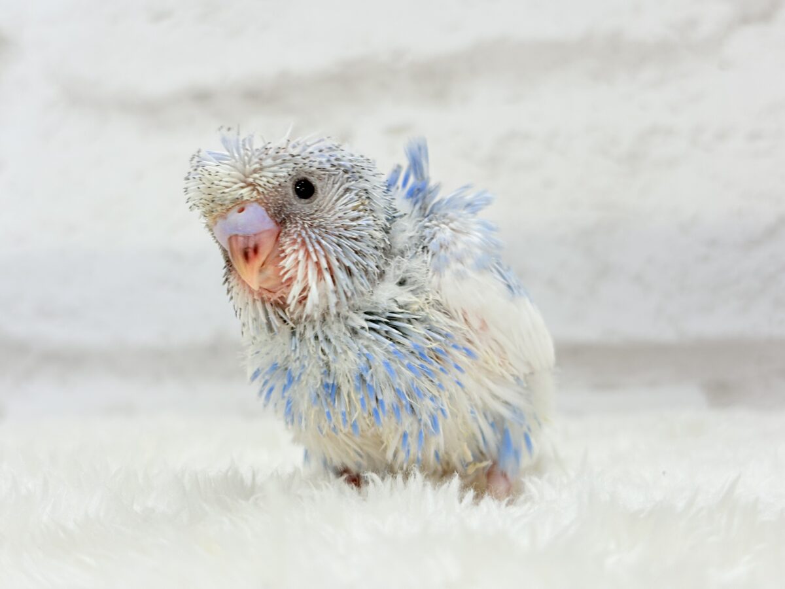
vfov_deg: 28.0
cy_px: 294
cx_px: 392
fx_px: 1179
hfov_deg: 36.8
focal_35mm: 52
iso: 32
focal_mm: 5.96
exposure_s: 1/50
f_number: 1.6
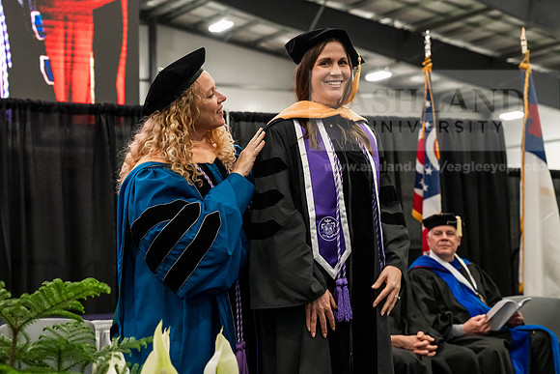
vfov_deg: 19.5
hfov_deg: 28.8
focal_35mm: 70
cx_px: 280
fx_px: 1089
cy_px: 187
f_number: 5
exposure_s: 1/250
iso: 6400
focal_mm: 70
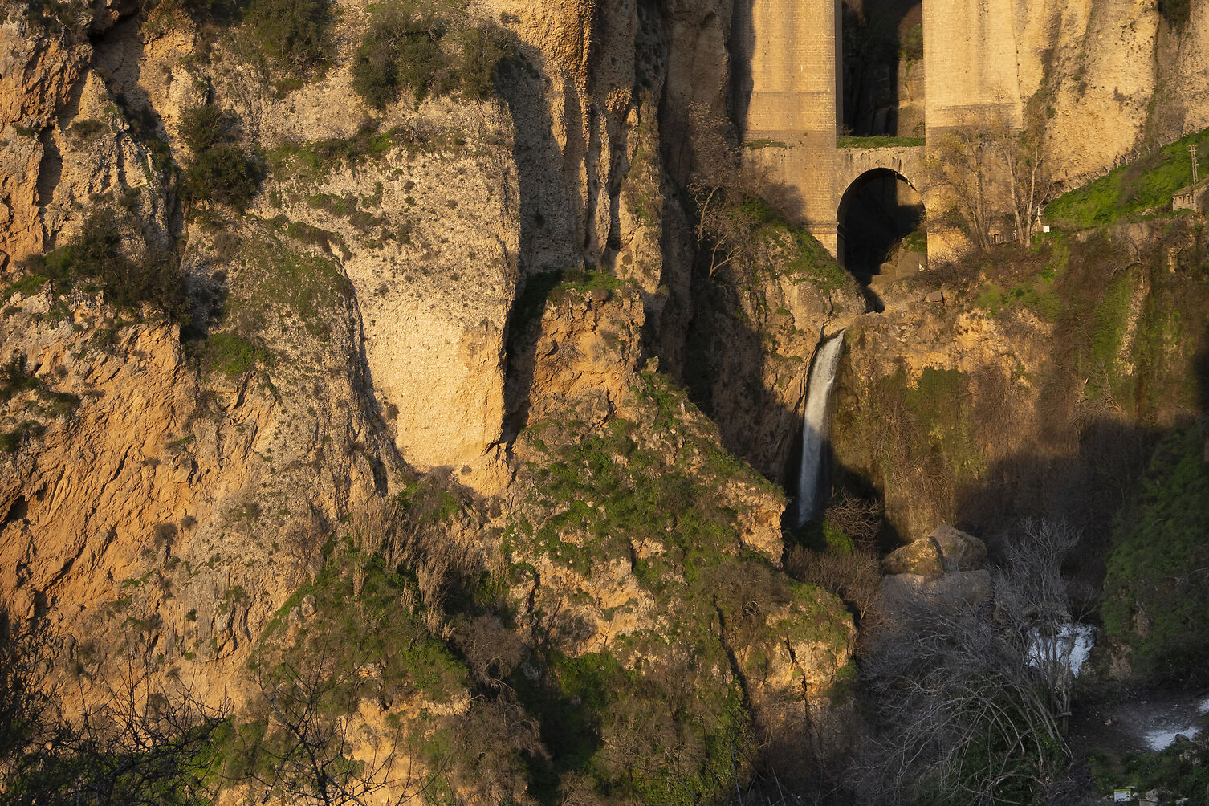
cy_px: 171
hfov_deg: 38.6
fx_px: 1726
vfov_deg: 25.9
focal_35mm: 51
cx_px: 613
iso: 200
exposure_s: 1/250
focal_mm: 21.5
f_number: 5.6
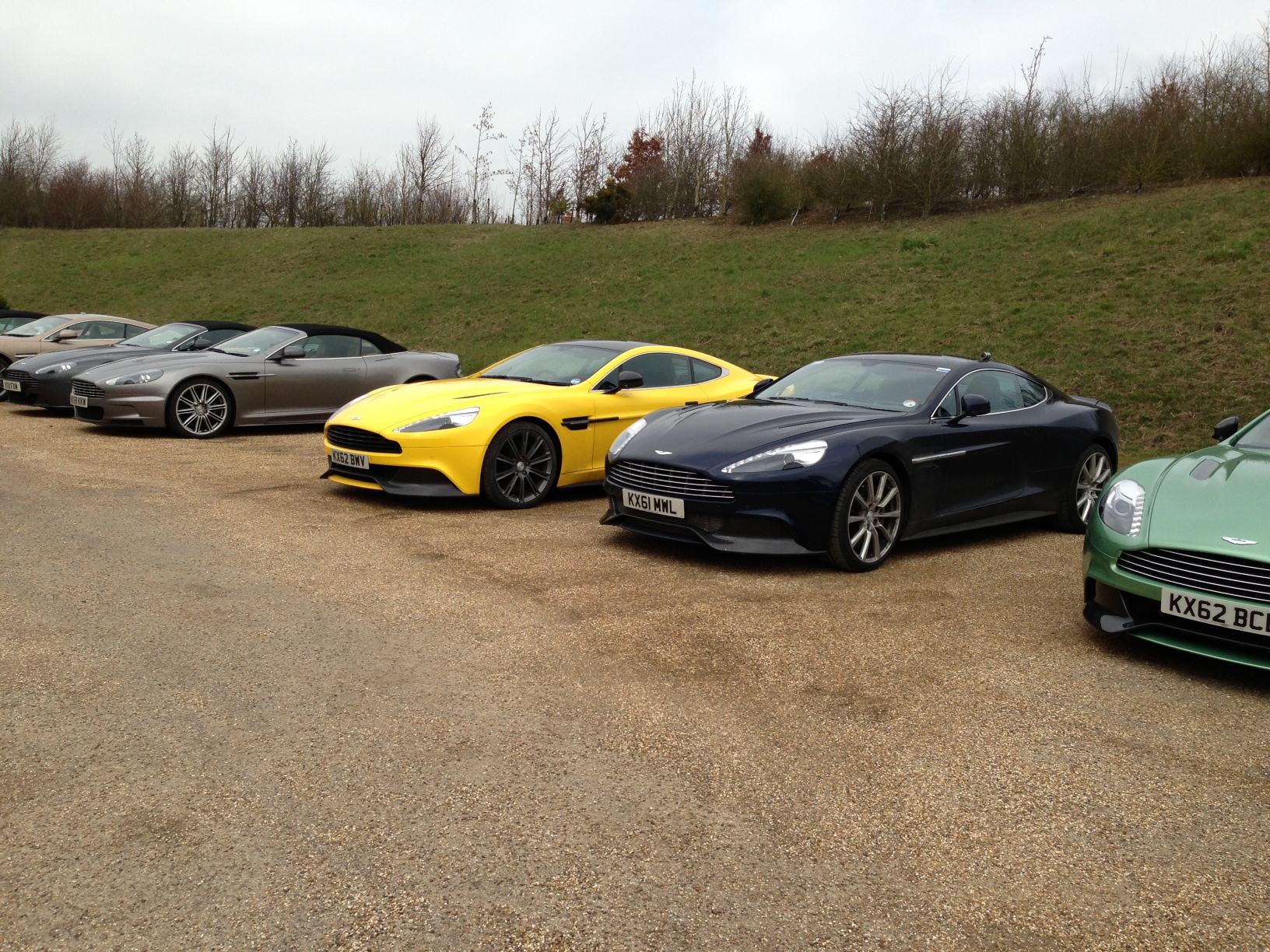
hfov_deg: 55.4
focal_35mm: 33
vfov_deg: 42.9
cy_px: 476
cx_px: 635
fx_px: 1211
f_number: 2.4
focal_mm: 4.13
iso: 50
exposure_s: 1/1043
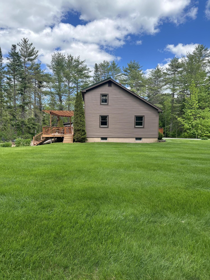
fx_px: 194
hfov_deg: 56.8
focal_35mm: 24
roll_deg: -0.3
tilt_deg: -1.6
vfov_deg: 71.6
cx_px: 105
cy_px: 140
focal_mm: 6.86
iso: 80
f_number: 1.78
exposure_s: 1/1289
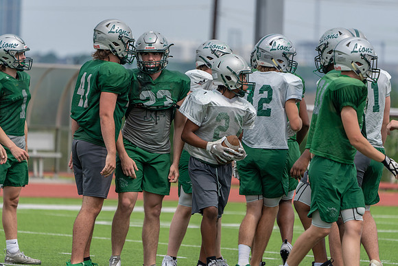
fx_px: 3992
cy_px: 133
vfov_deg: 3.8
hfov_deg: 5.7
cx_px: 199
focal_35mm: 361
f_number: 5.6
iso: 320
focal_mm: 361
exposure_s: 1/1250
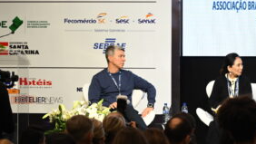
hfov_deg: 8.5
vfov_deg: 4.8
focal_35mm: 254
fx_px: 1725
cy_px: 91
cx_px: 231
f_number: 4
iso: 640
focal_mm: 120
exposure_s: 1/100
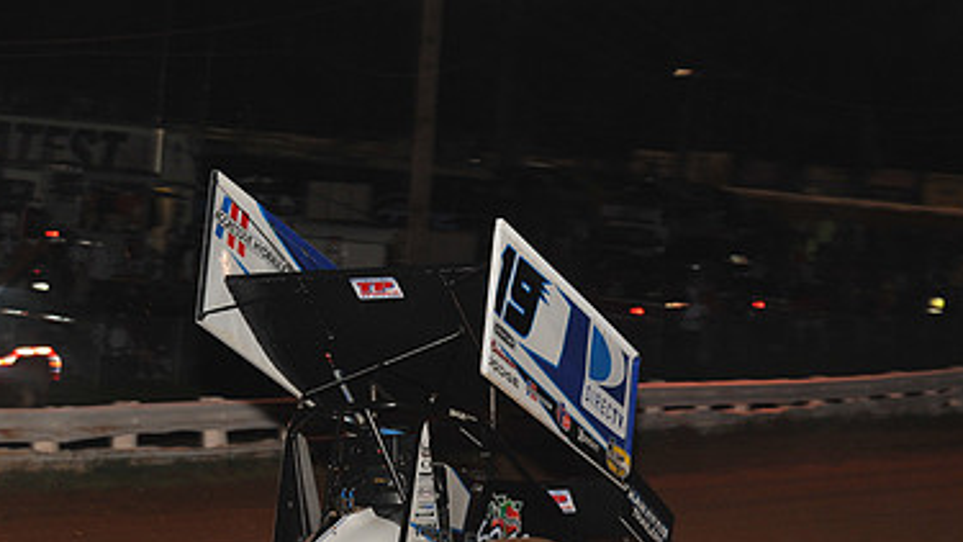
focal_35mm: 170
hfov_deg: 12.7
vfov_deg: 7.1
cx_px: 444
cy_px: 450
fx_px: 4341
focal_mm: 105
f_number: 7.1
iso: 1000
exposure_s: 1/320
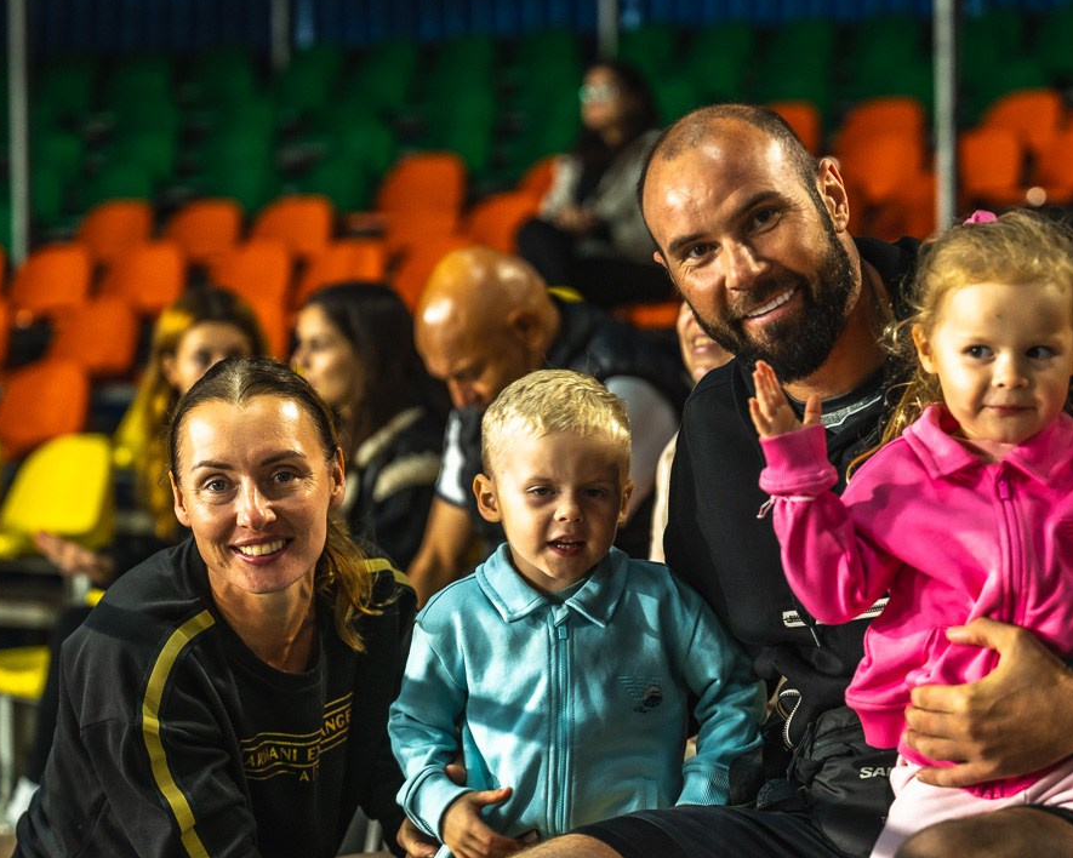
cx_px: 681
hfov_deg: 16.8
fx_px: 3620
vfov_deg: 13.5
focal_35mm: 114
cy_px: 502
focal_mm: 84
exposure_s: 1/250
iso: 800
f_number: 3.2
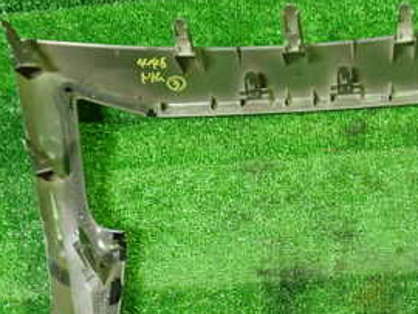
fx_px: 858
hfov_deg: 27.2
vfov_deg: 20.5
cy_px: 258
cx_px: 286
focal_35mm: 71
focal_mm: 5.79
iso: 500
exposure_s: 1/30
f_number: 2.4
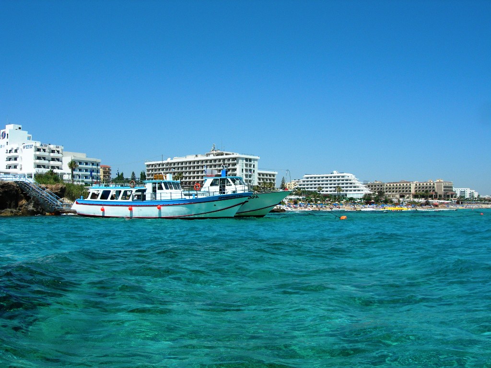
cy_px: 184
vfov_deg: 37.7
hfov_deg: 49.0
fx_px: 539
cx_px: 246
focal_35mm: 38
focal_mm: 7.8
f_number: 4.8
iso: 50
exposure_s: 1/1200
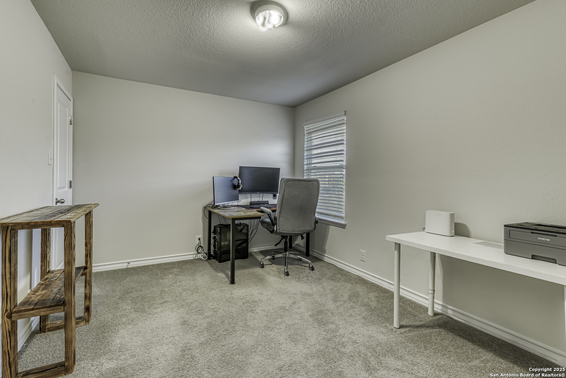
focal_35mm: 16
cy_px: 189
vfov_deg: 73.8
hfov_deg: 96.7
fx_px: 252
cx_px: 283
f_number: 8
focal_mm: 16
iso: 400
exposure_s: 1/20
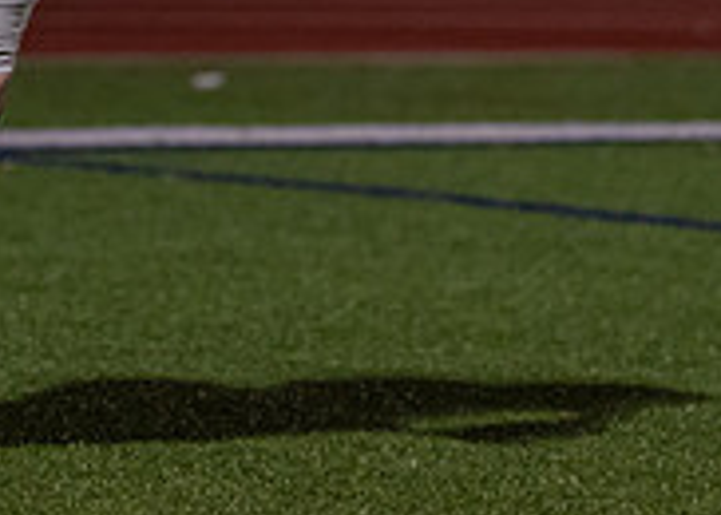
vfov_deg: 2.4
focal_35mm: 599
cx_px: -222
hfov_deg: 3.4
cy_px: -347
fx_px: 12266
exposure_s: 1/1000
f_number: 2.8
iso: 2500
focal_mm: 151
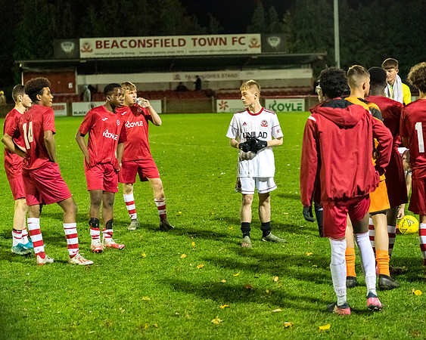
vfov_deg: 19.4
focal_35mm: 79
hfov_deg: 24.2
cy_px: 170
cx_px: 245
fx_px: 994
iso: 6400
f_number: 2.8
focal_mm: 70
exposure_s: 1/1000
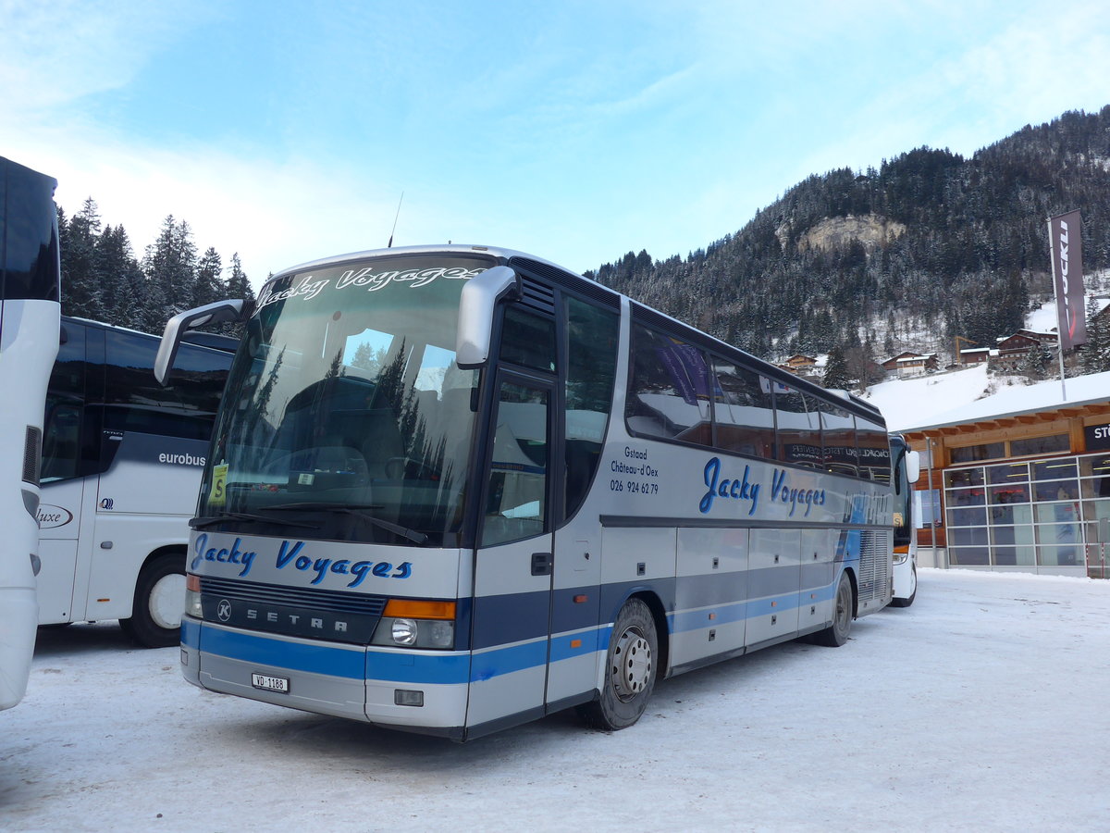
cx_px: 555
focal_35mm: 29
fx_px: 930
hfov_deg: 61.7
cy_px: 416
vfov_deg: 48.2
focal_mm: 6
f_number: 2.8
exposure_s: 1/320
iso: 80
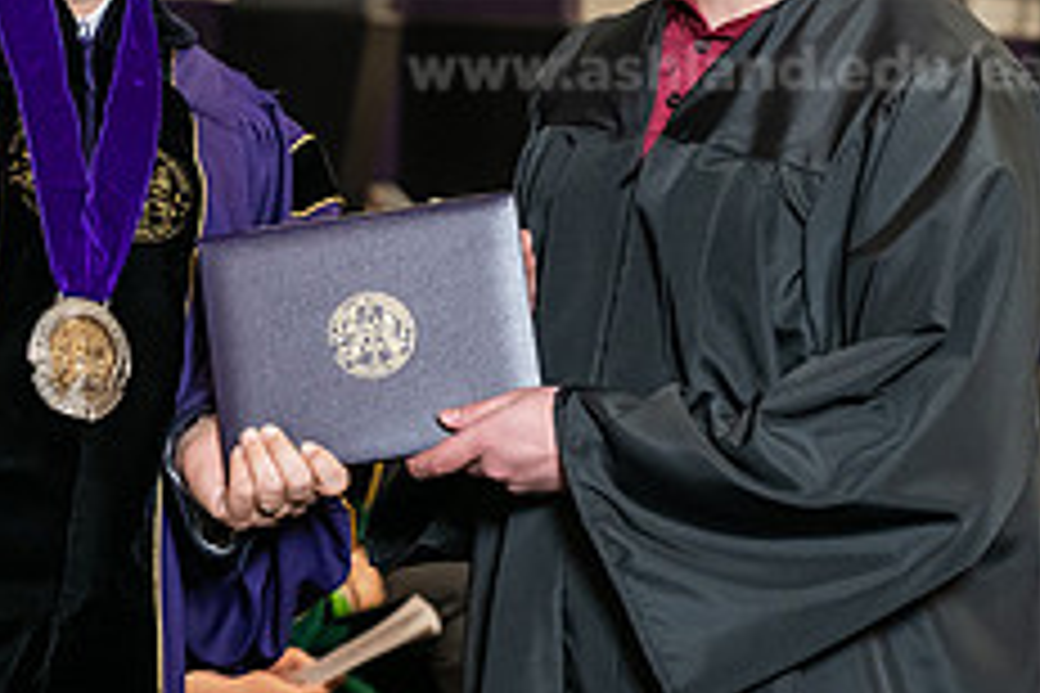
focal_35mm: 176
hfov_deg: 11.6
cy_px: 164
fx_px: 5084
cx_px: 203
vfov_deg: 7.8
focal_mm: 70
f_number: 5
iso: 2500
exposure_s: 1/200
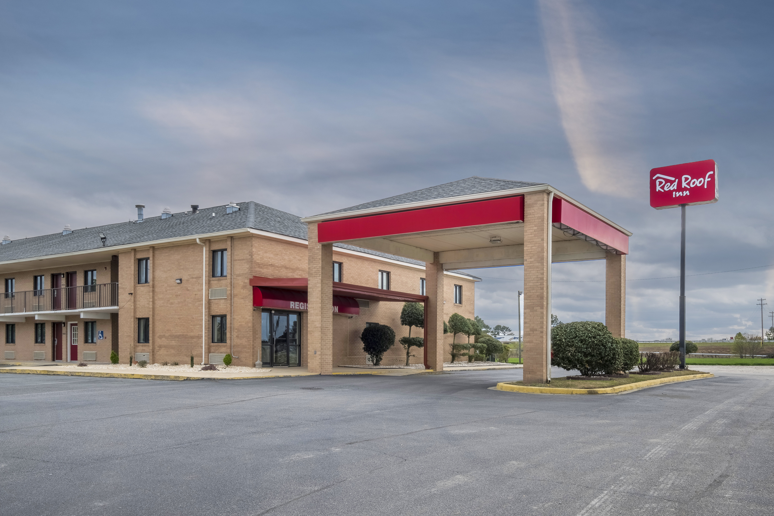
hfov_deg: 63.6
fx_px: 624
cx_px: 387
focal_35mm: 29
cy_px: 258
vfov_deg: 45.0
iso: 200
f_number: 16
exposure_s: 1/1900
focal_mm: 19.1
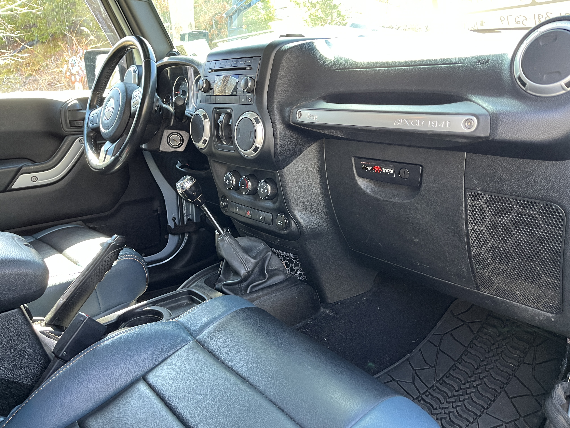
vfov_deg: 53.1
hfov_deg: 67.3
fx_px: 428
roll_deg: -1.4
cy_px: 214
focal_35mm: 26
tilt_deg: -11.9
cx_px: 285
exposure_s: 1/60
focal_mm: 5.1
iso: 160
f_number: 1.6
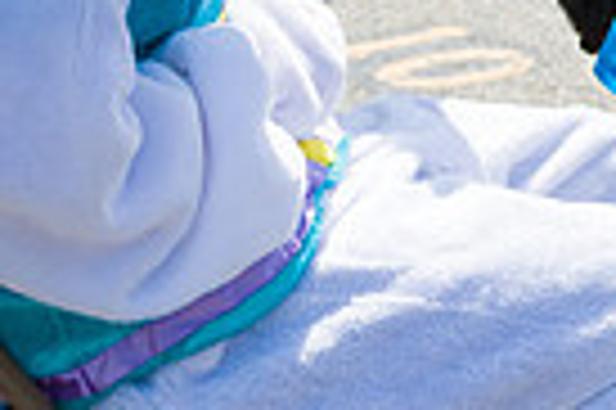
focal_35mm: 123
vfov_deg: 10.7
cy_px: -198
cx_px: 1088
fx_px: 2102
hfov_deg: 14.7
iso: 200
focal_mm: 29
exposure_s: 1/3200
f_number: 4
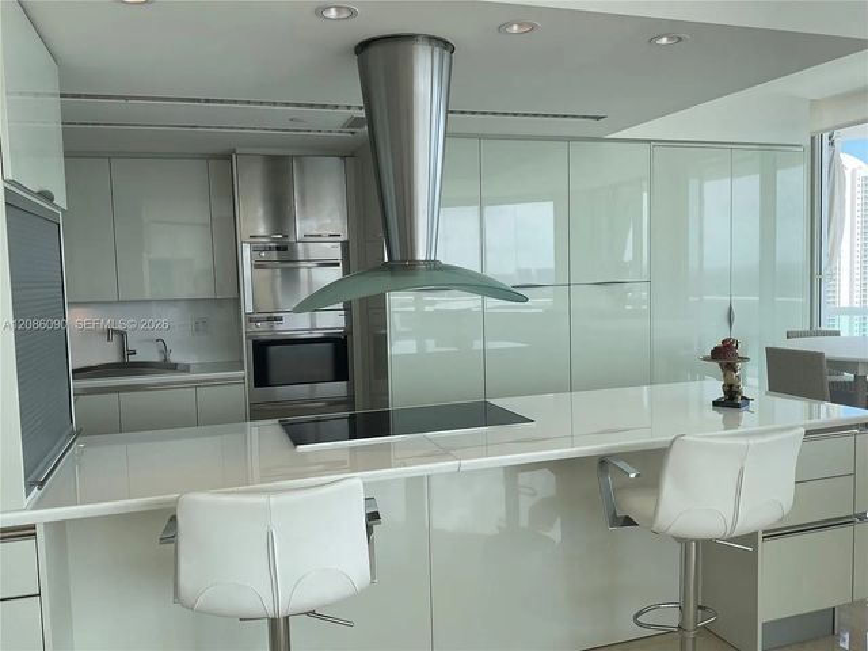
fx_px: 727
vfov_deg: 48.2
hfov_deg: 61.7
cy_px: 326
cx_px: 434
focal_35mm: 29
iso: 16
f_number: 1.8
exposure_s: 1/228
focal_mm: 3
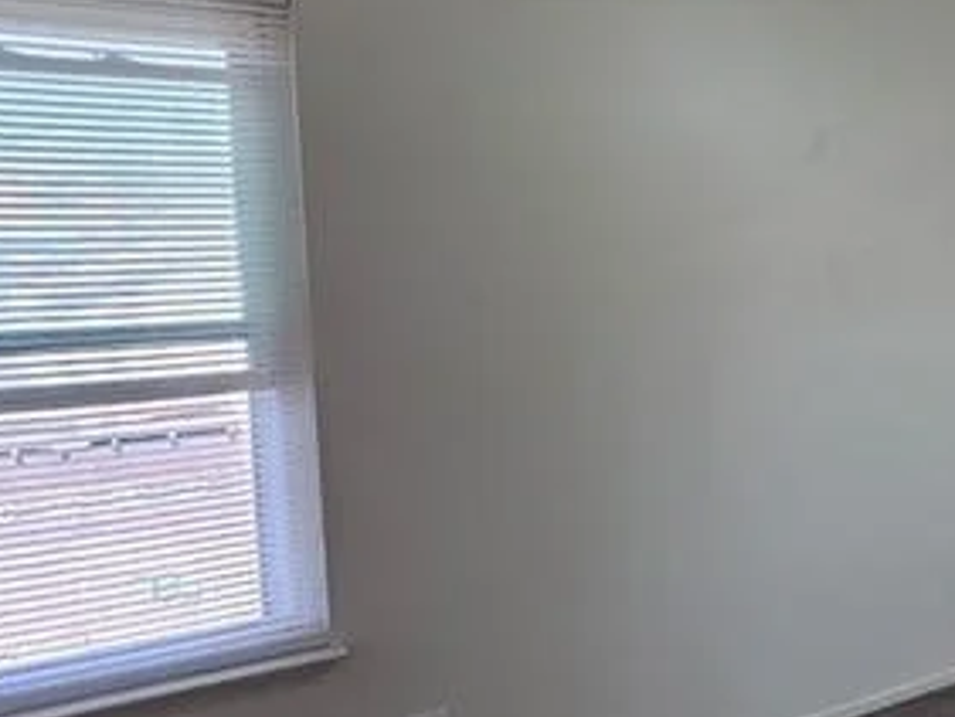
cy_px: 292
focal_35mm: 37
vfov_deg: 38.6
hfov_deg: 36.9
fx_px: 1021
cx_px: 1173
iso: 160
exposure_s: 1/120
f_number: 1.9
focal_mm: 2.2
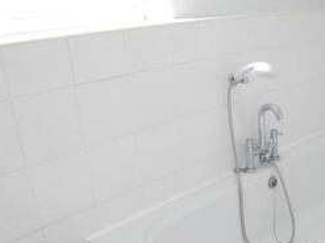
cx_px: 305
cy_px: 202
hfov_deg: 28.1
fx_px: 619
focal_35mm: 66
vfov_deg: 21.9
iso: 185
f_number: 2.8
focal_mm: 6
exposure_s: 1/30
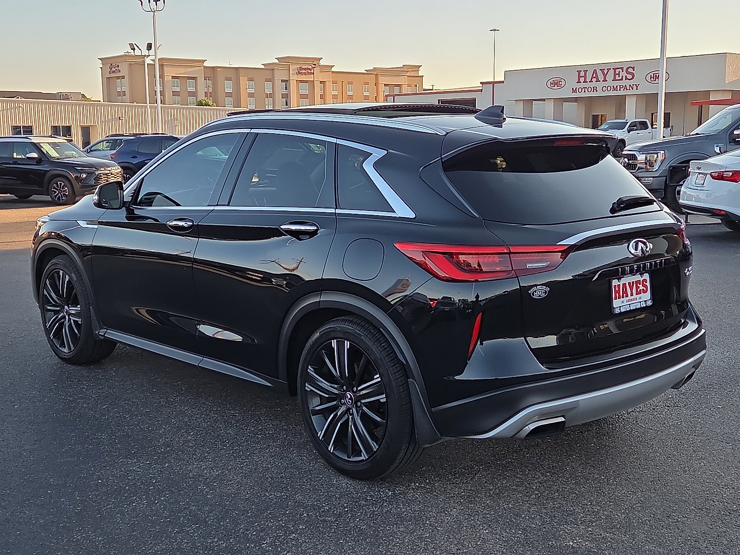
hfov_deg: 42.9
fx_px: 941
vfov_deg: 32.9
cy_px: 278
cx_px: 370
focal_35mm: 44
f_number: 1.8
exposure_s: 1/769
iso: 25
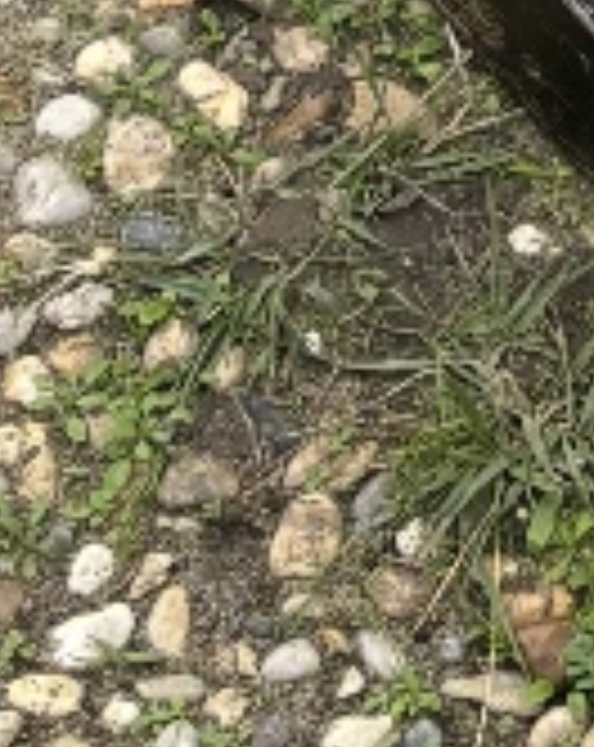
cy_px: -1076
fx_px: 4058
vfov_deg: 9.3
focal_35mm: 184
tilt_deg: -36.3
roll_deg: -17.0
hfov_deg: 7.7
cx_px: 1526
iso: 50
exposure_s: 1/374
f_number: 1.6
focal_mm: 5.96
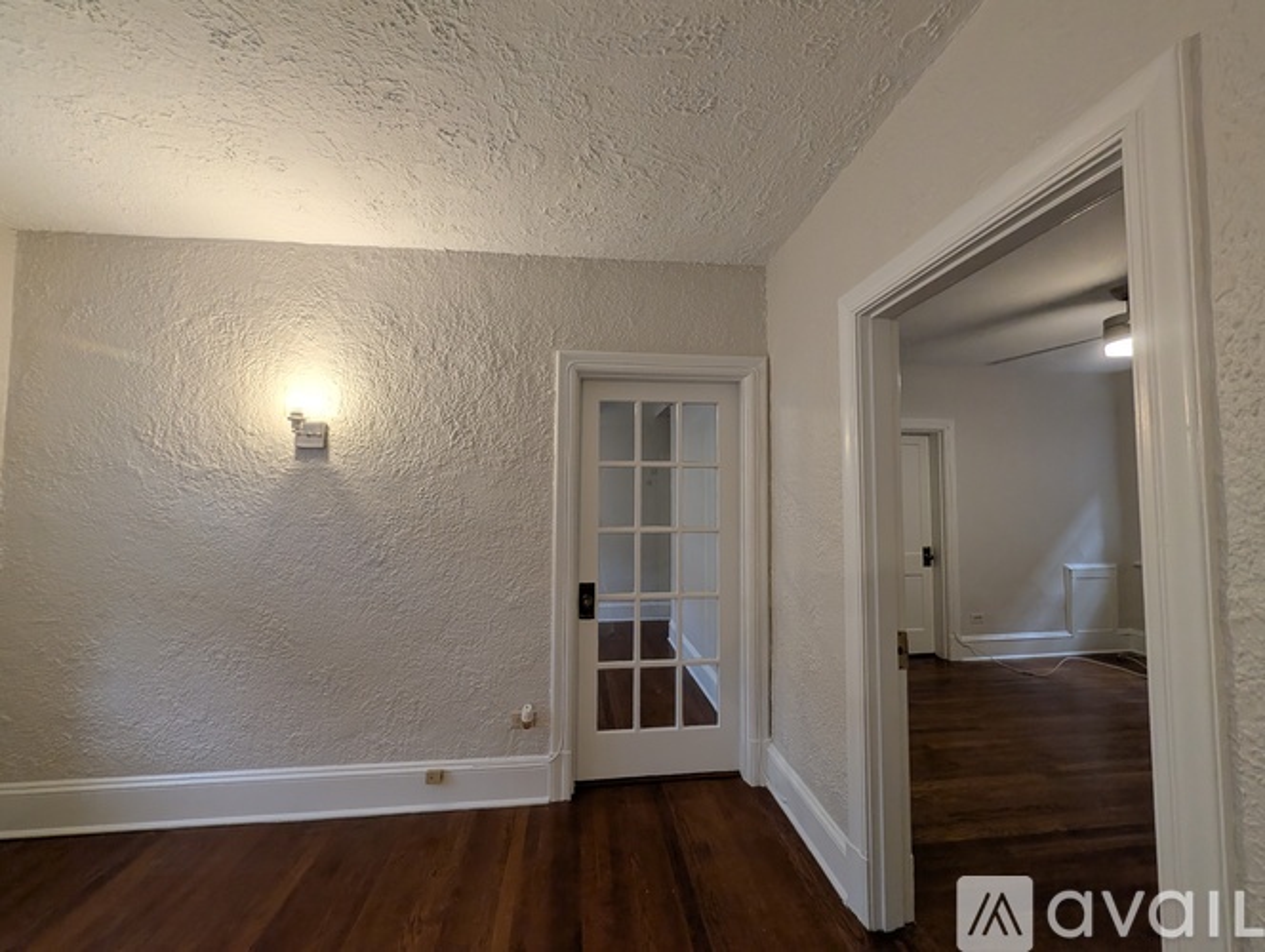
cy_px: 476
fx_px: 439
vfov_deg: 94.6
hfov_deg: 110.5
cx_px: 632
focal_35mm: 12
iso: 75
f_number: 1.7
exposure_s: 1/120
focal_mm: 2.02
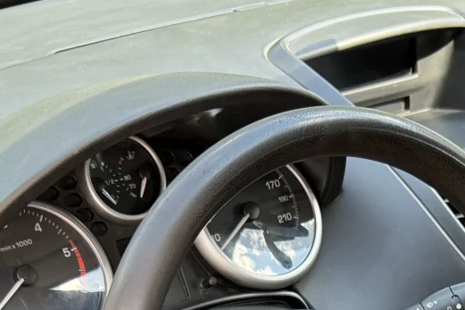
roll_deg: +0.0
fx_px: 1188
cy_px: 605
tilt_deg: -39.1
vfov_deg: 13.0
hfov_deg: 21.7
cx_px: 407
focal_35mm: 92
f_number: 1.78
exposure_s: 1/166
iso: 160
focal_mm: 6.76
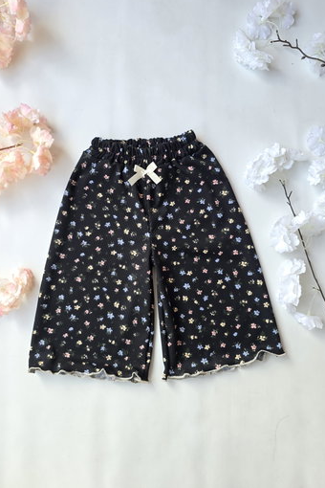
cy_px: 234
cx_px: 154
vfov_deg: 71.5
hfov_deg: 51.3
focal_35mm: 25
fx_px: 339
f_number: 1.7
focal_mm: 6.3
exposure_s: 1/180
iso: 100
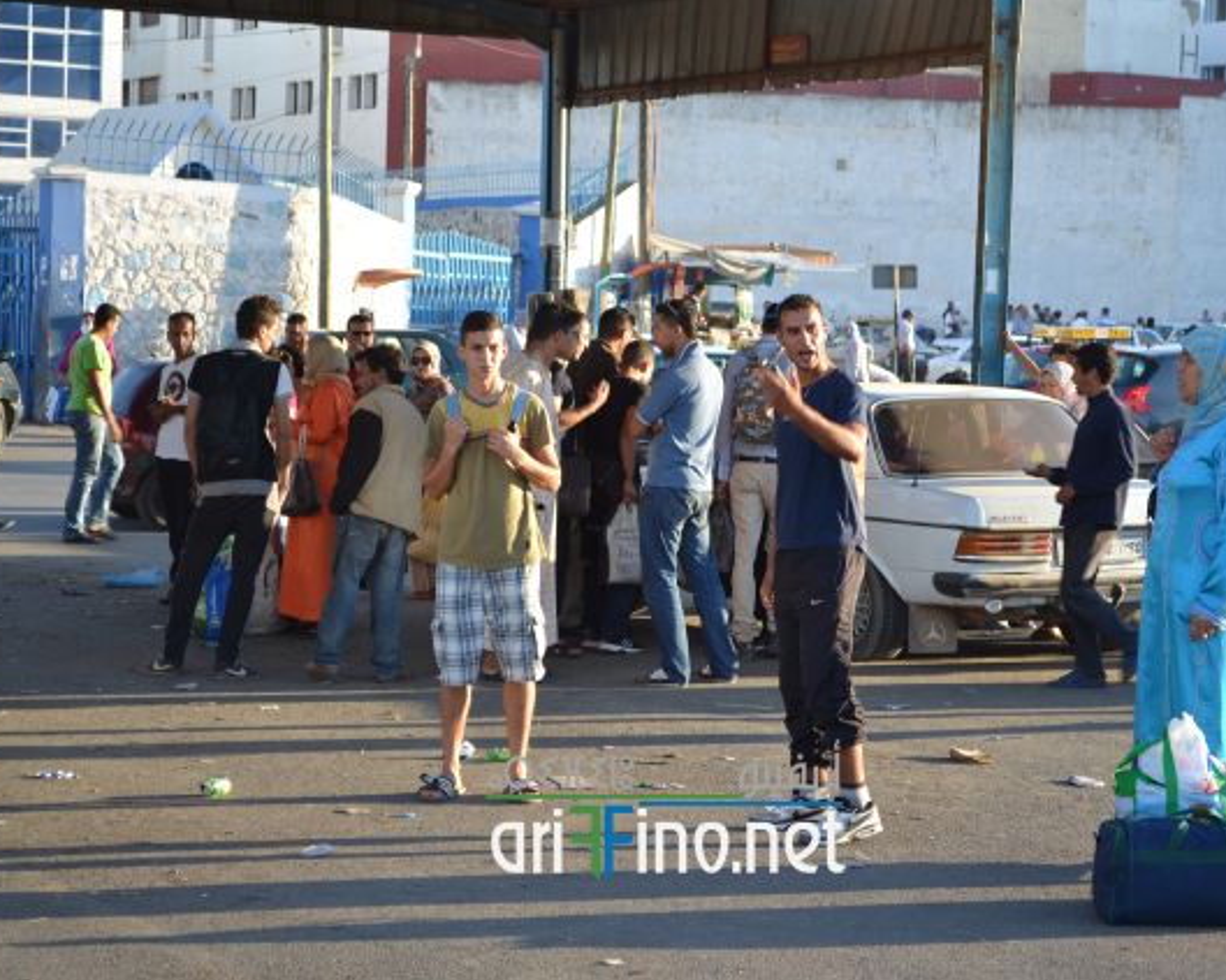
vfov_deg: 16.4
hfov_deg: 20.5
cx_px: 670
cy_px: 491
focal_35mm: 94
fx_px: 3394
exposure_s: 1/125
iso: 110
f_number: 5.6
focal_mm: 55
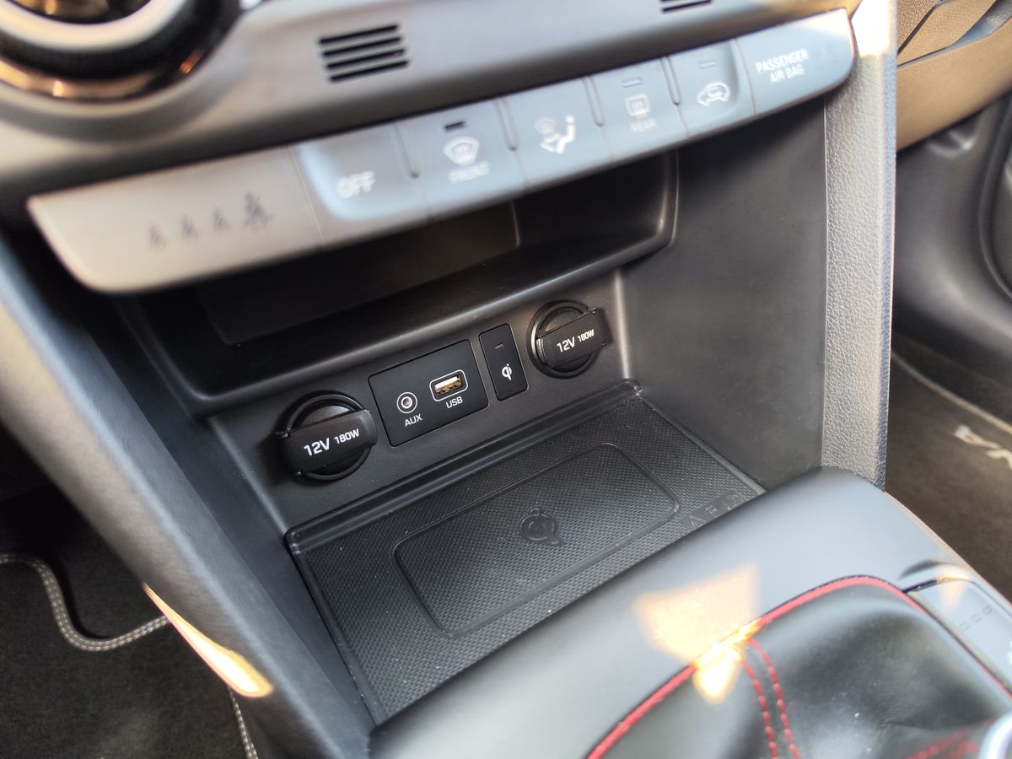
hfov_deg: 73.9
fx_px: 672
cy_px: 380
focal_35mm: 23
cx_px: 506
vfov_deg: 58.9
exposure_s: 1/59.7
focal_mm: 7.01
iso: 344
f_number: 1.69
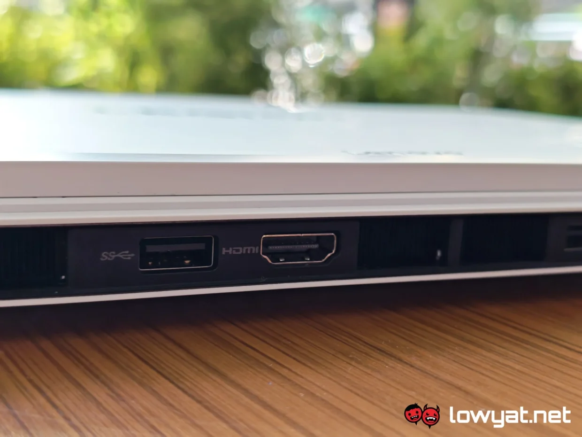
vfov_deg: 31.5
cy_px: 218
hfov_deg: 41.2
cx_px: 291
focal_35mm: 46
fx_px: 773
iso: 50
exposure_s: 1/120
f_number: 2.8
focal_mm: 5.4
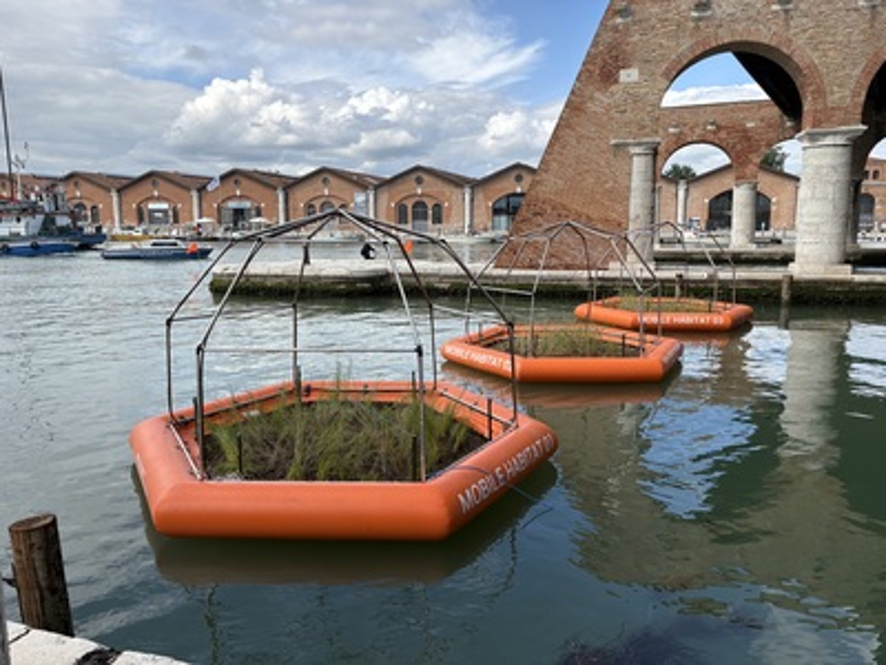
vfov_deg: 53.1
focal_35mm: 26
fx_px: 665
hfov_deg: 67.3
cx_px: 443
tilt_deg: -8.0
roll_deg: -0.1
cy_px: 332
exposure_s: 1/2364
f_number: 1.6
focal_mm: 5.96
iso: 50
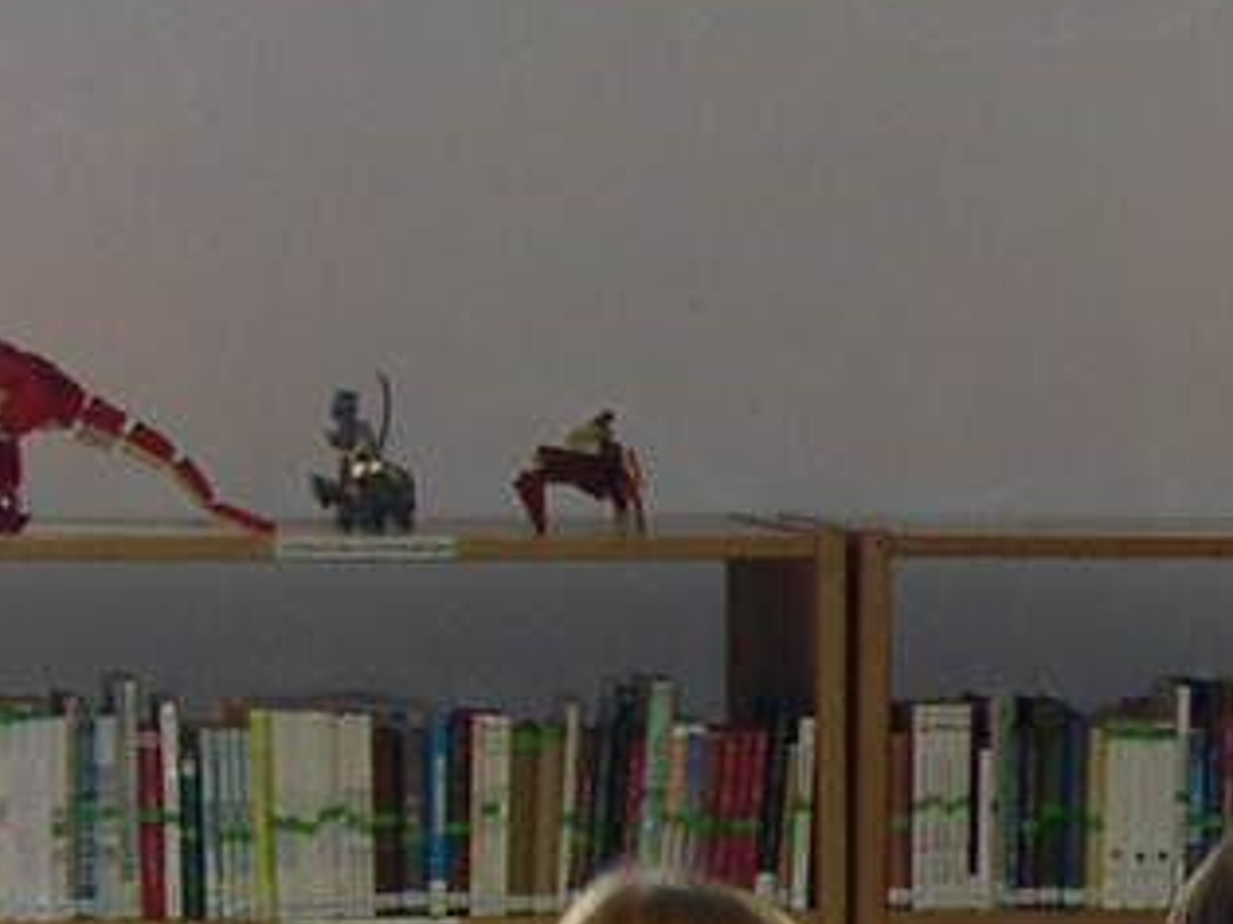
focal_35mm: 193
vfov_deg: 7.7
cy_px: 916
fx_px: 6872
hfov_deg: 10.1
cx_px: 1378
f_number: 2.8
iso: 100
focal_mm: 8
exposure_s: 1/30
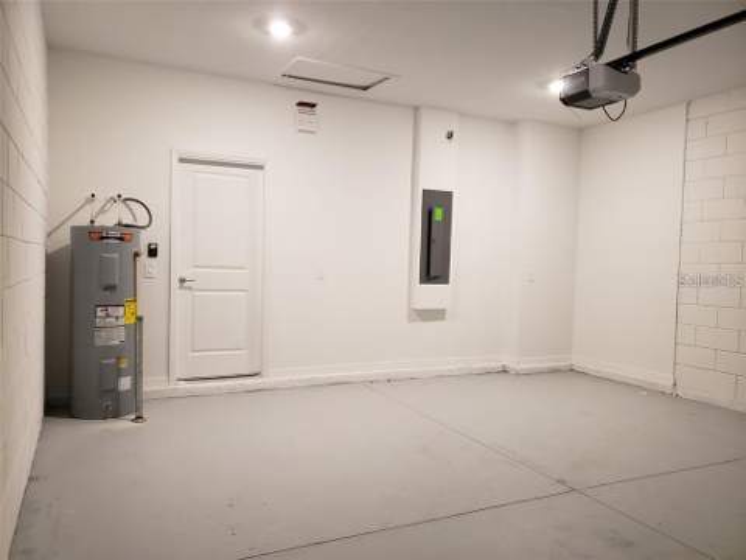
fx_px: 560
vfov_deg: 53.1
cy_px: 280
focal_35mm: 26
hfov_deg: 67.3
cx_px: 373
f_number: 1.5
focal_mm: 4.3
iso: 320
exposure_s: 1/40
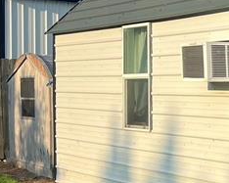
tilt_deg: -2.8
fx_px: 752
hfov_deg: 14.5
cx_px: 450
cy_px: 138
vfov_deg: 13.8
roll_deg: -1.8
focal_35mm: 111
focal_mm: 5.7
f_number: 1.5
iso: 50
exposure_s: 1/2208
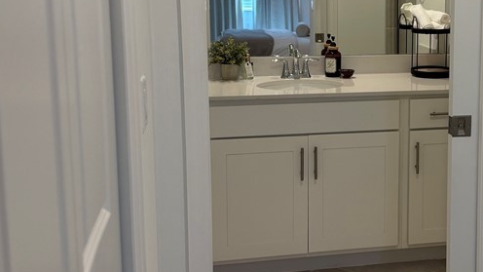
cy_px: 81
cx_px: 375
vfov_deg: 22.1
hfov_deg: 37.3
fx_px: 692
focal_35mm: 54
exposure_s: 1/120
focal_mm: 6.76
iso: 125
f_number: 1.78
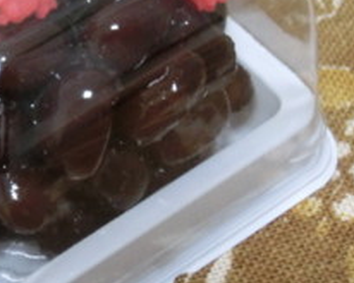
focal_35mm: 145
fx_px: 1520
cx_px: 3
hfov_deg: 13.1
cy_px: 46
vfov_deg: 10.6
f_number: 4.7
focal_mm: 12.1
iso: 800
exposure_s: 1/15
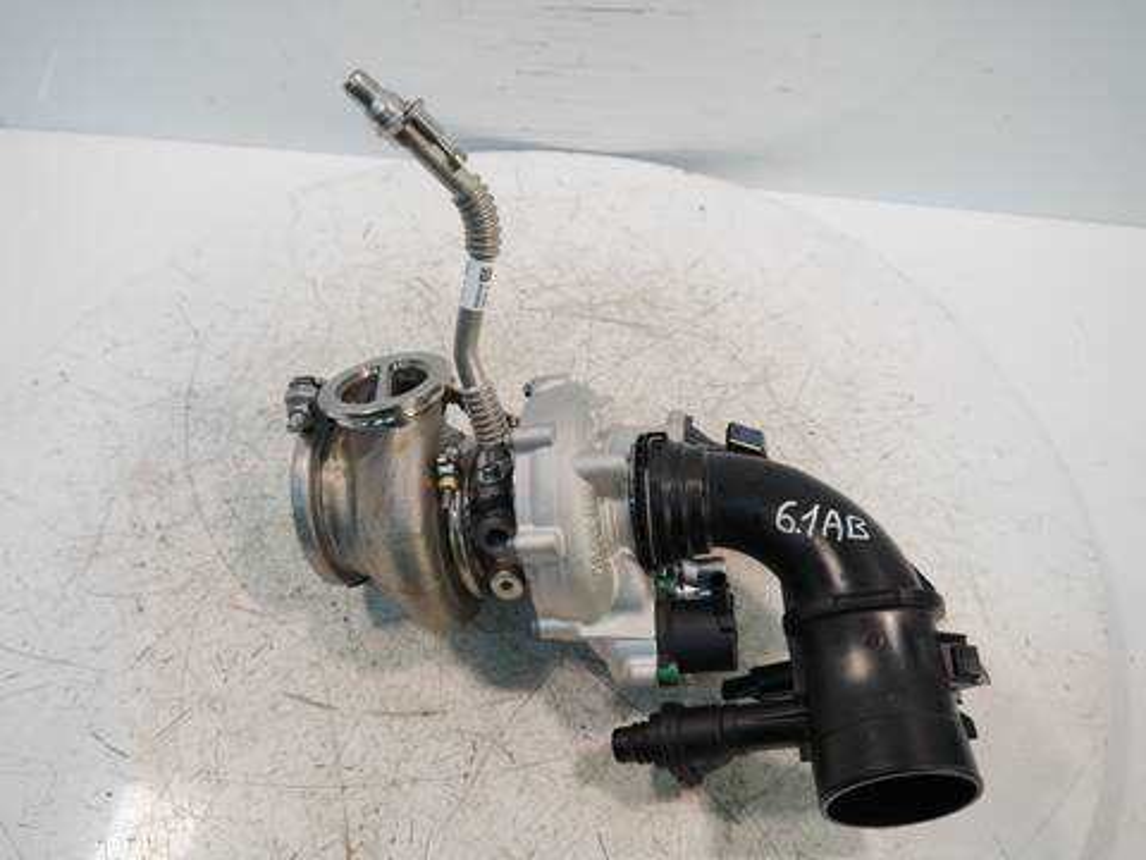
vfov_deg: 49.7
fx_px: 927
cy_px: 430
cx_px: 573
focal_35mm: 28
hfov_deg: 63.4
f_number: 3.5
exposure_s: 1/60
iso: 320
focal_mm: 14
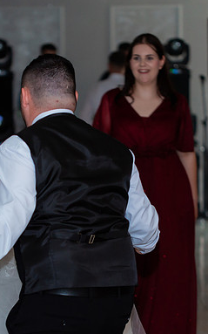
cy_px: 167
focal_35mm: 139
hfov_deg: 9.4
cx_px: 20
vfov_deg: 15.0
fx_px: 1262
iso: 1600
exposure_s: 1/200
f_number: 3
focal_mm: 90
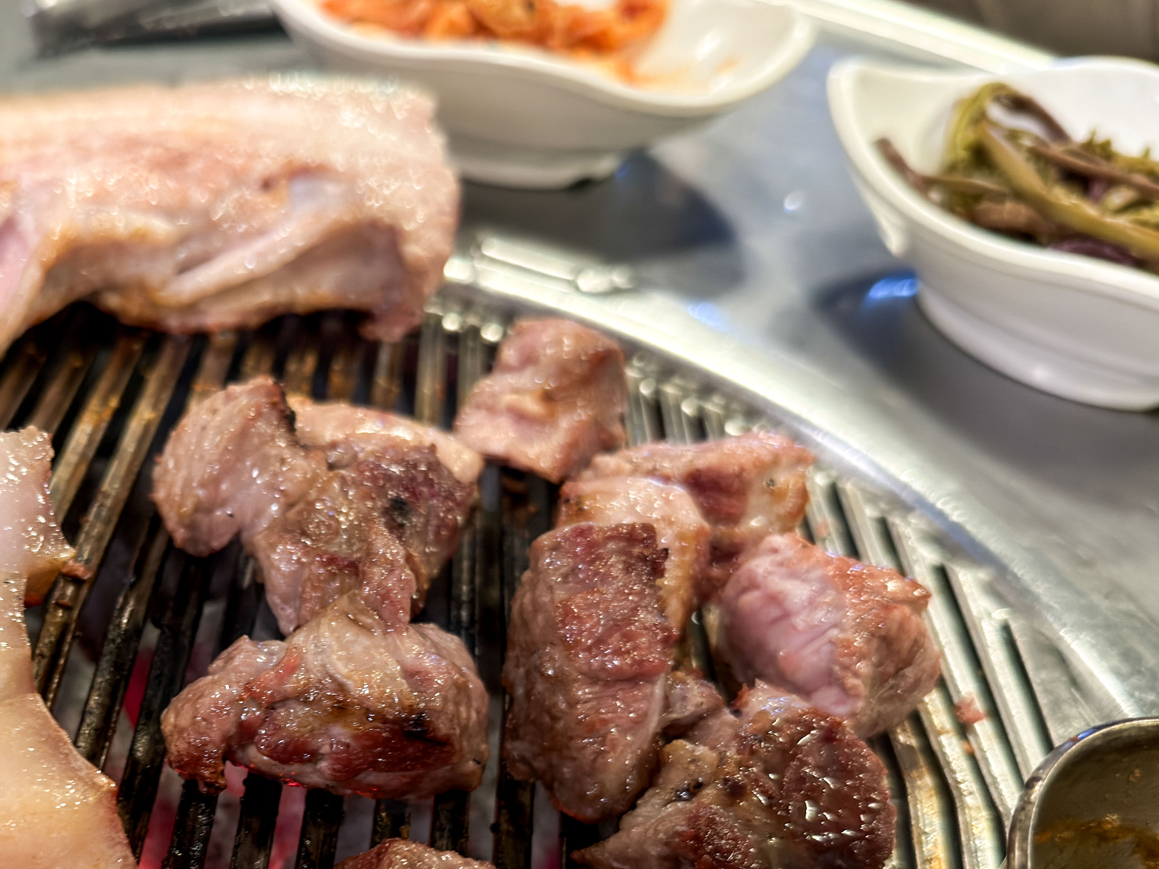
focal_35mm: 44
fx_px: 1473
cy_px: 777
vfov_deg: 31.4
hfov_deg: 41.3
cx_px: 246
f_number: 1.8
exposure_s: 1/40
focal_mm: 6.76
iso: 320
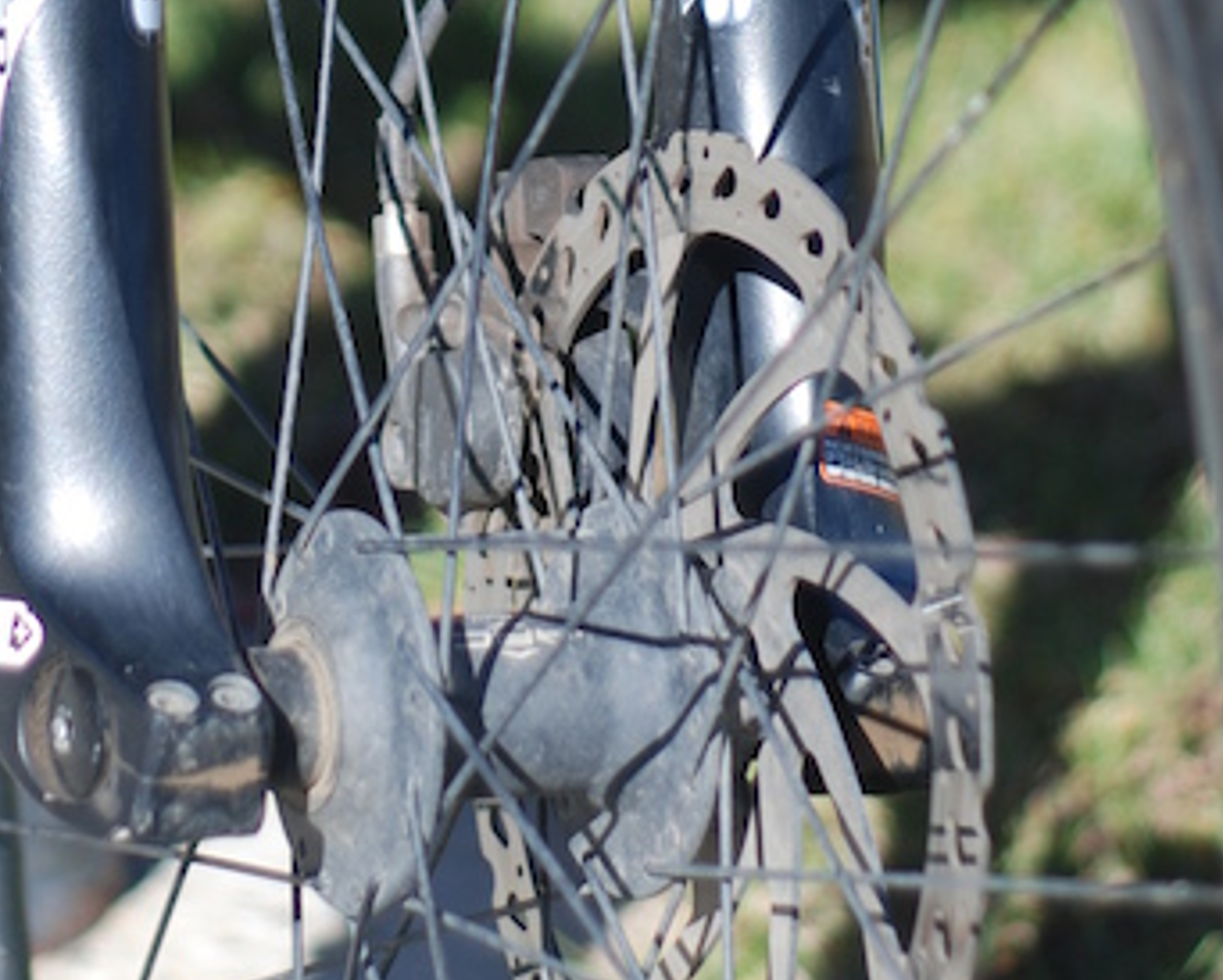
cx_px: 384
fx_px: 7642
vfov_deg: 7.2
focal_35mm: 211
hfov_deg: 9.1
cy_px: -644
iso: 100
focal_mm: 50
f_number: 2.8
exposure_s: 1/1000
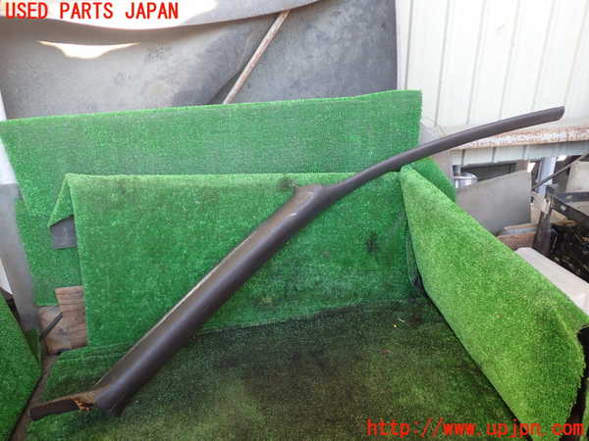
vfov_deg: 46.8
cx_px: 294
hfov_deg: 60.0
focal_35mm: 30
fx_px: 510
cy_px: 220
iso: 200
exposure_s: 1/60
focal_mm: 5.4
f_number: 2.3
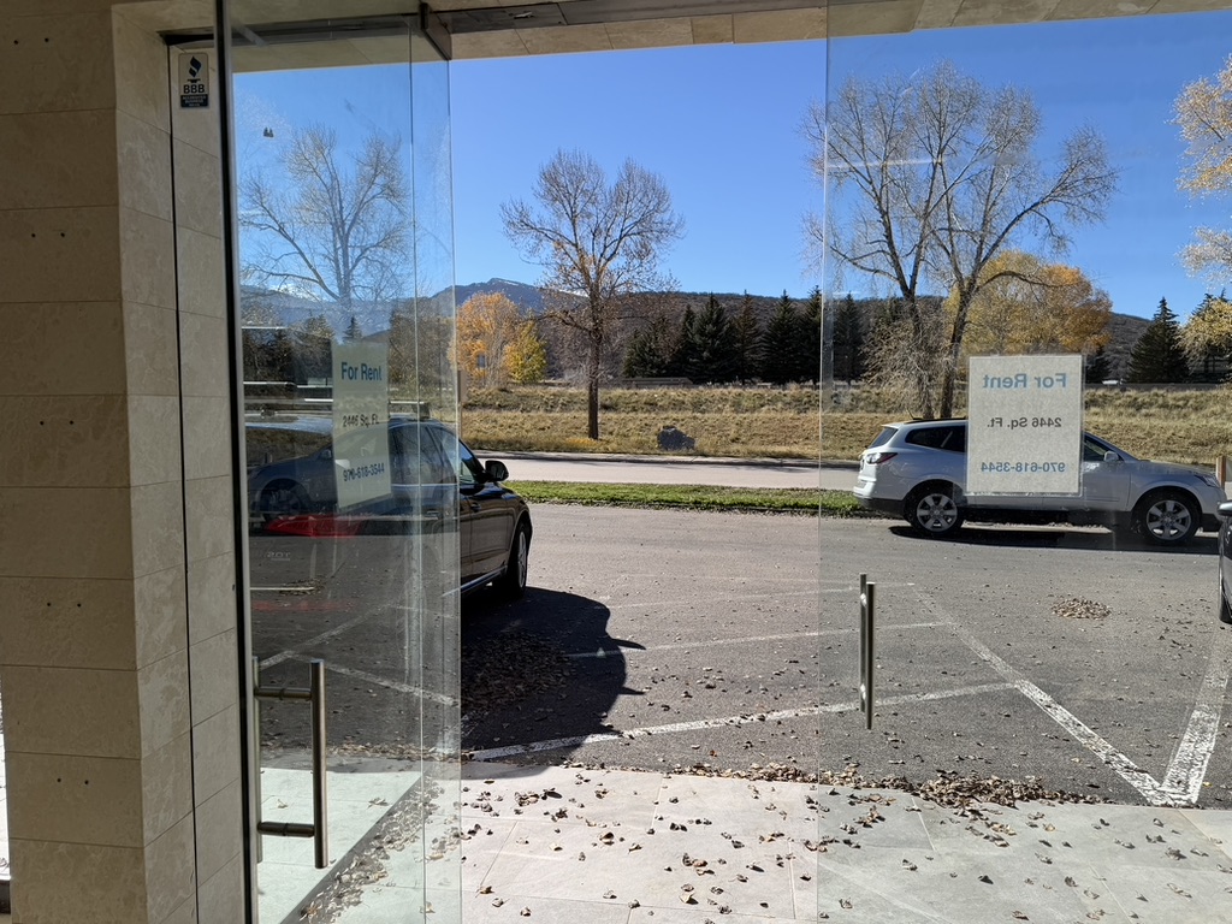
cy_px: 462
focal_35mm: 24
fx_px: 854
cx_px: 616
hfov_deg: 71.6
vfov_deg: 56.8
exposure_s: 1/3953
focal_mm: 6.76
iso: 80
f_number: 1.78
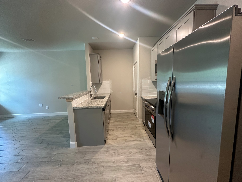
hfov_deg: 102.1
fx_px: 98
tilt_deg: -4.8
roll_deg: +0.8
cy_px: 91
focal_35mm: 14
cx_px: 121
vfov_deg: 85.7
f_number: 2.2
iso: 250
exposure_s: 1/60
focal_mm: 2.22
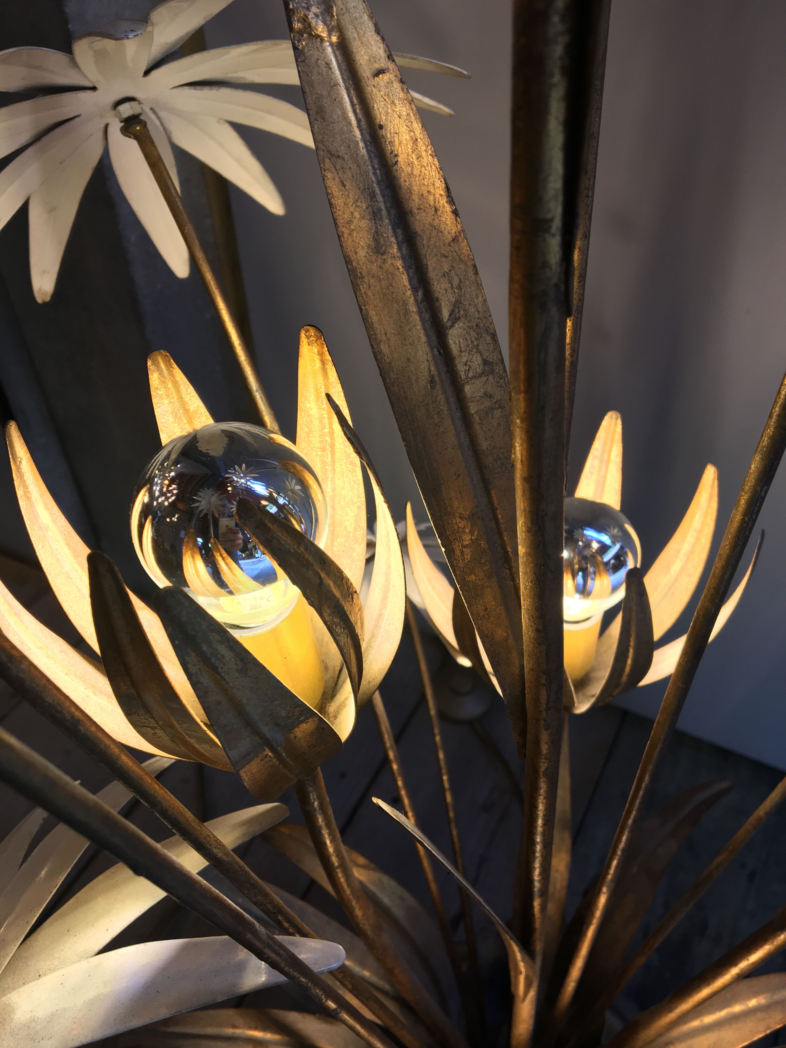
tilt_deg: -43.1
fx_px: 878
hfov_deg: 48.2
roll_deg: +1.3
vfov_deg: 61.7
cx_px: 393
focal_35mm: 29
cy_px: 524
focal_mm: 4.15
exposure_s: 1/50
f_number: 2.2
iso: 32
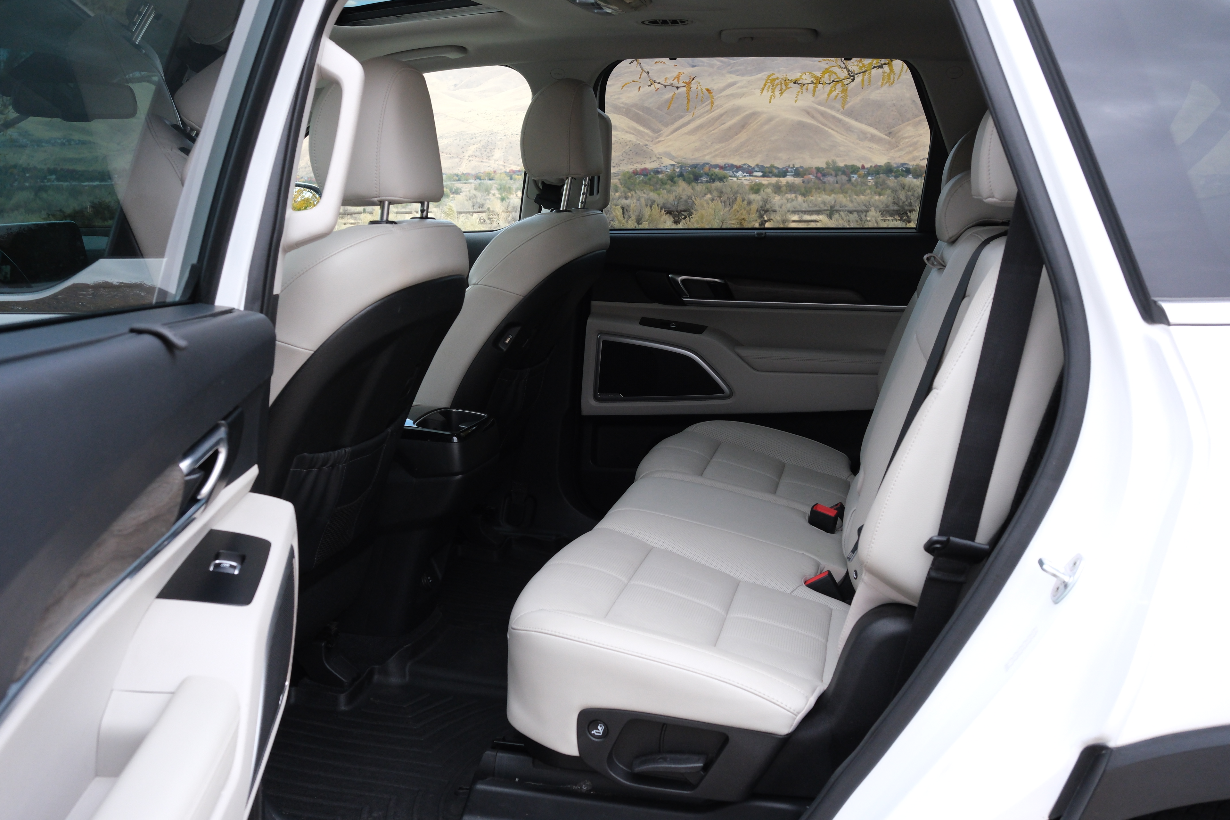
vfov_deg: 37.9
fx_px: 1196
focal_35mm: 35
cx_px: 615
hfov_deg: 54.4
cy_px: 410
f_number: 5.6
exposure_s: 1/340
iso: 1250
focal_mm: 23
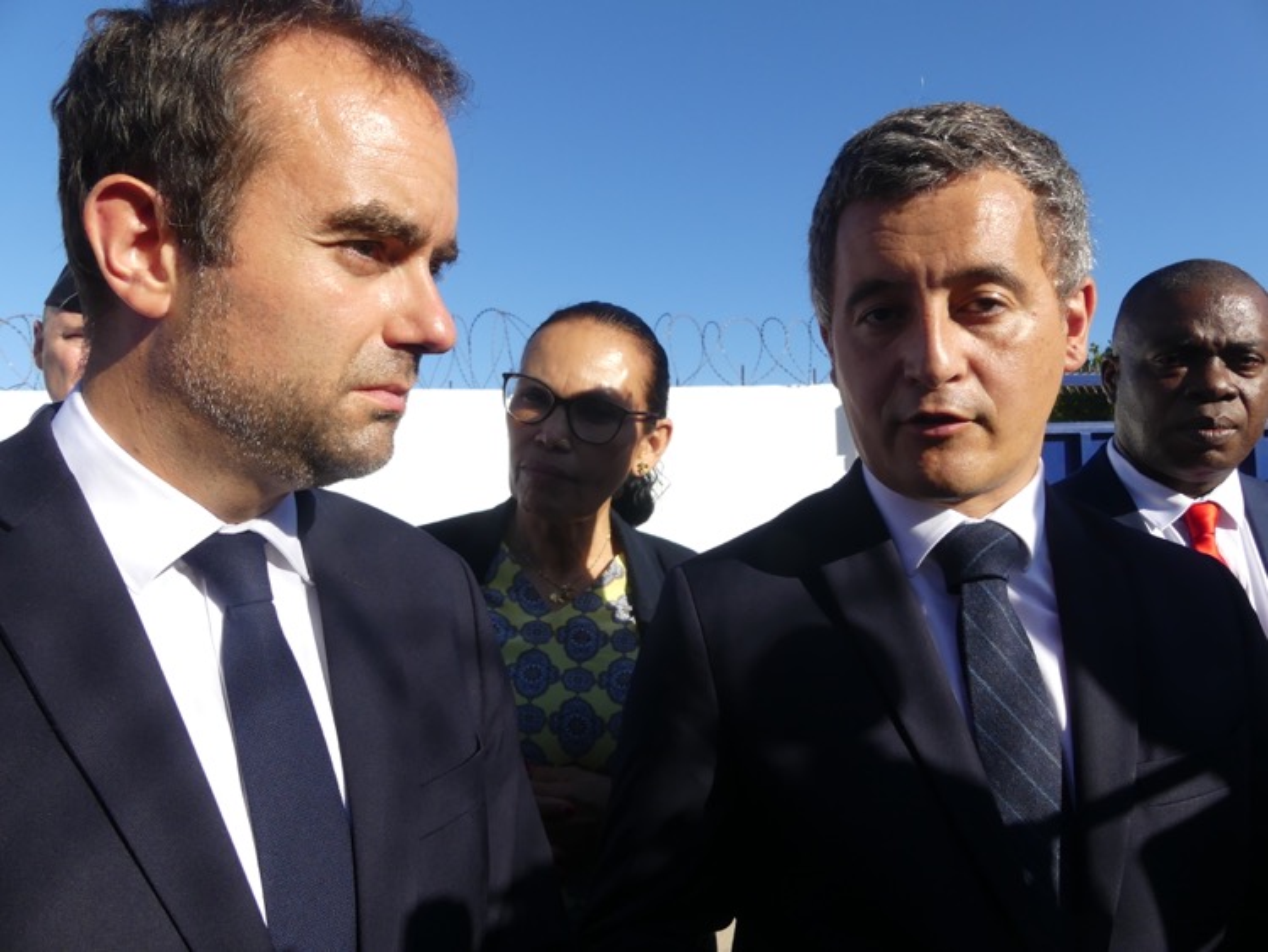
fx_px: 916
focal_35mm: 25
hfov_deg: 69.4
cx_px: 634
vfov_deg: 54.9
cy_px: 476
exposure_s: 1/640
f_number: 4
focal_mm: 4.5
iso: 100
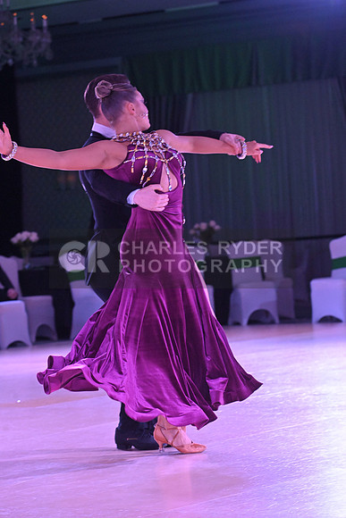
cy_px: 259
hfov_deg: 10.2
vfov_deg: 15.2
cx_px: 173
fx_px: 1945
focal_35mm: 135
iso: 5000
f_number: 7.1
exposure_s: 1/400
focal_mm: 135
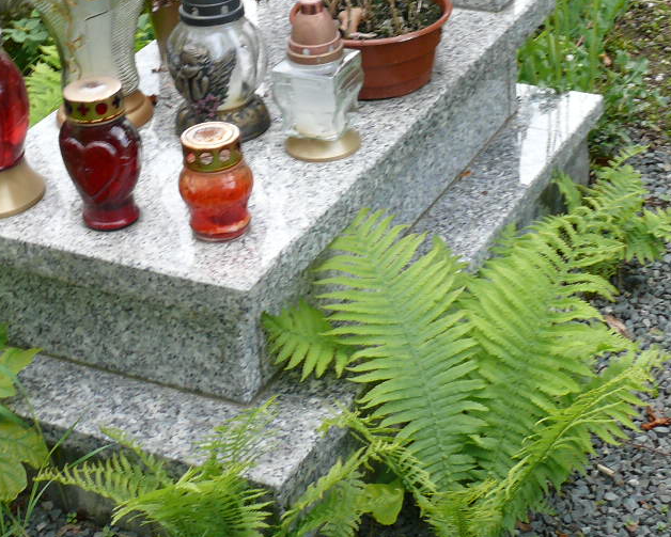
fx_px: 1729
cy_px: 29
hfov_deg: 22.0
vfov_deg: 17.4
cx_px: 299
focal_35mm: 87
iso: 100
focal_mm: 7.4
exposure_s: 1/100
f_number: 4
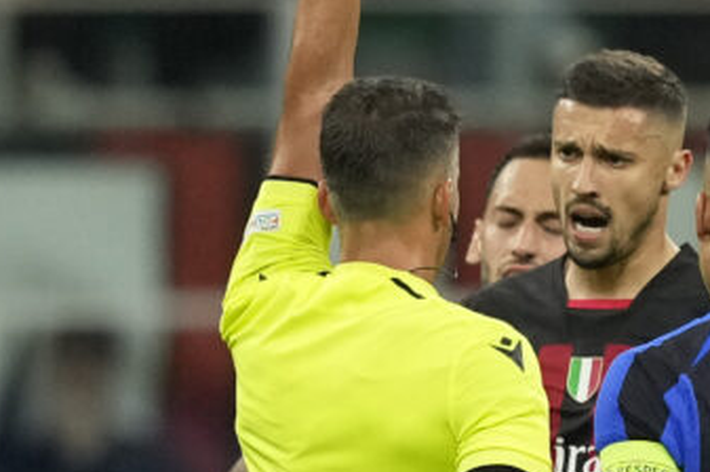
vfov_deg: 0.8
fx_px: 32785
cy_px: 591
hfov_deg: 1.2
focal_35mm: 1664
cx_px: 588
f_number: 3.2
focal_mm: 400
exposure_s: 1/1600
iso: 2500
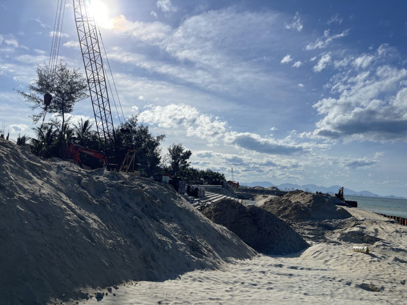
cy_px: 152
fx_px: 294
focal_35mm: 25
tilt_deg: +6.3
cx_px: 204
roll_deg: -3.8
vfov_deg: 54.9
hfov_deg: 69.4
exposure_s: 1/13514
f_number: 1.6
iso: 40
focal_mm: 5.1
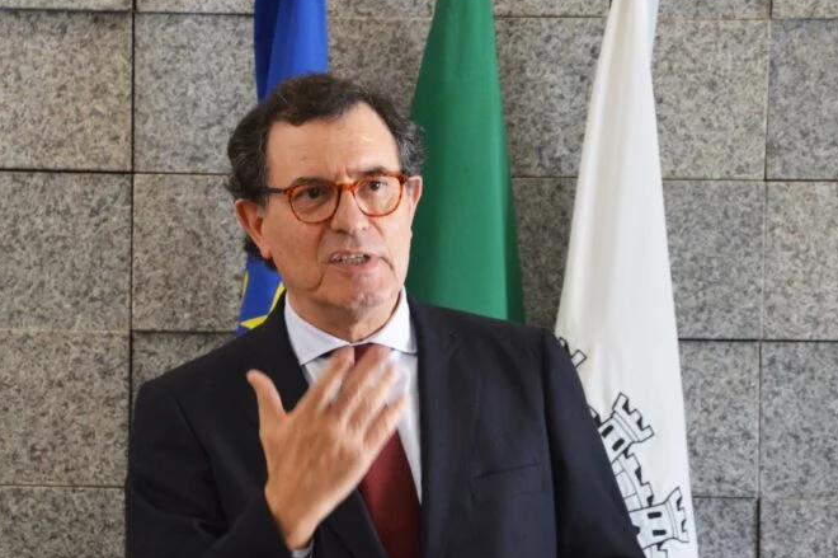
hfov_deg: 9.0
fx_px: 5303
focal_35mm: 228
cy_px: 415
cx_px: 378
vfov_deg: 6.0
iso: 1250
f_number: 5.6
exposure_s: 1/60
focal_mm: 98
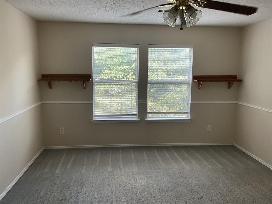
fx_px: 228
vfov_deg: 48.2
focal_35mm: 29
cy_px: 102
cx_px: 136
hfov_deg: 61.7
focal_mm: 3
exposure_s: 1/60
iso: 64
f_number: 1.8
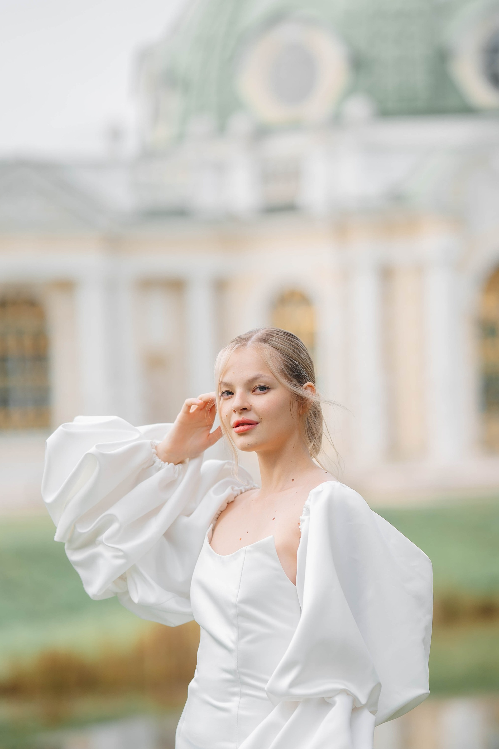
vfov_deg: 17.8
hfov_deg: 11.9
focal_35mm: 115
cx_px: 273
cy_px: 455
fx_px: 2391
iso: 100
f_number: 1.6
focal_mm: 85
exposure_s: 1/1600
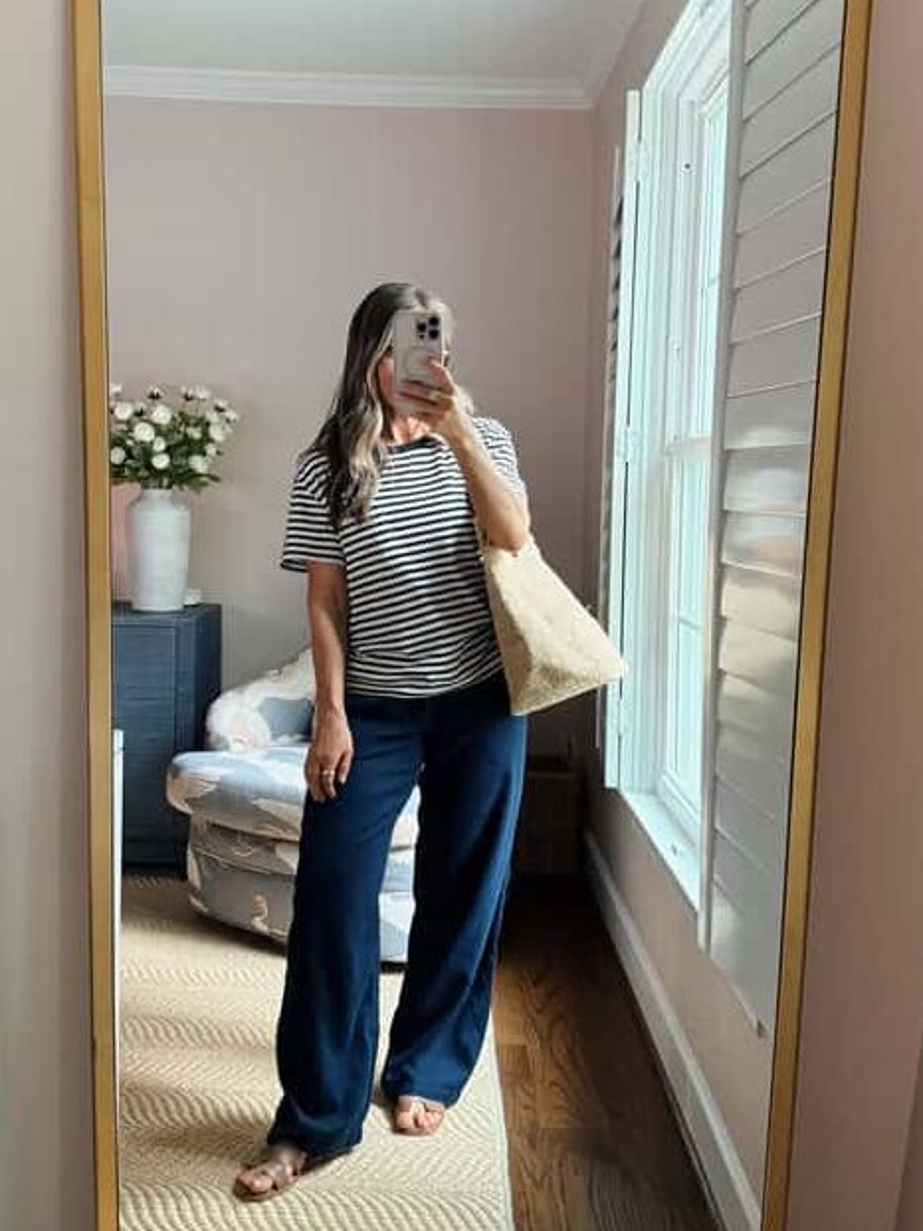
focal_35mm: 24
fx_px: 853
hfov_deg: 56.8
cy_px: 616
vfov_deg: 71.6
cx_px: 462
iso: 500
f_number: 1.8
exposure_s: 1/60
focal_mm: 6.8
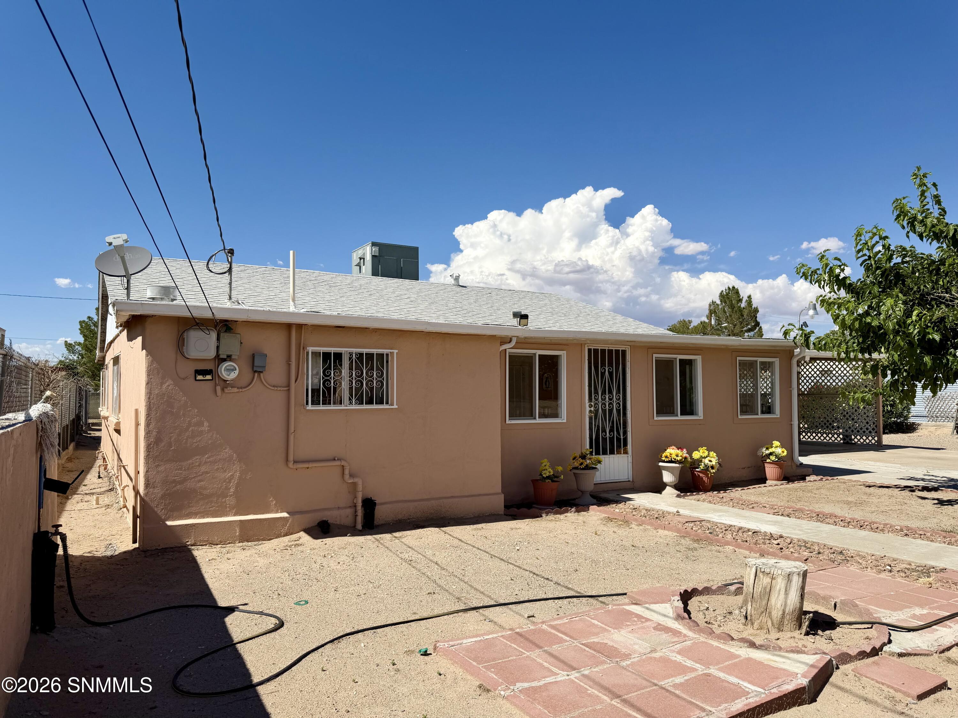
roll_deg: -0.3
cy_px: 359
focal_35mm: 24
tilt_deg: +2.4
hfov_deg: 71.6
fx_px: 664
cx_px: 479
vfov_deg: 56.8
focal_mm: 6.76
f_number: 1.78
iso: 80
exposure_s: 1/7353
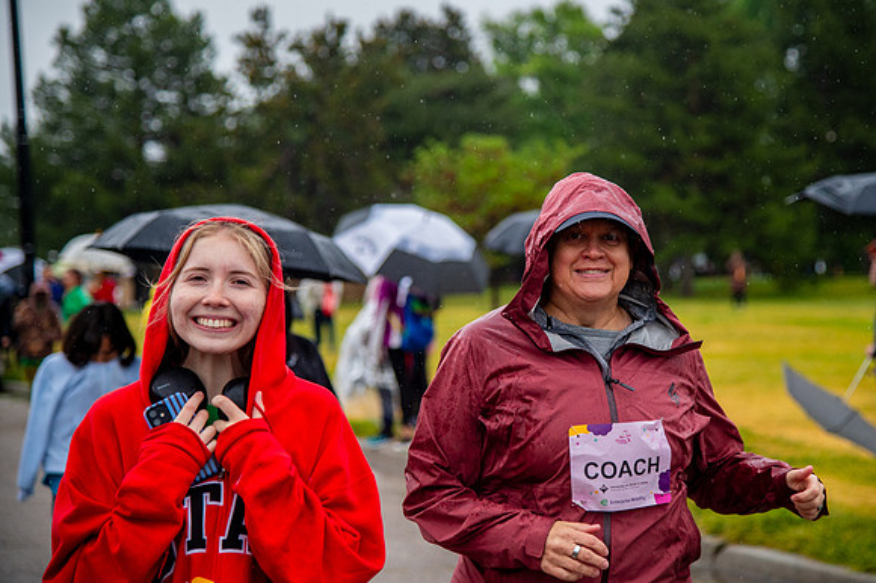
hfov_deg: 21.1
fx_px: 2347
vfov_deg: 14.2
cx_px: 492
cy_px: 256
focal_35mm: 97
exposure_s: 1/1600
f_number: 4
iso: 1600
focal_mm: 86
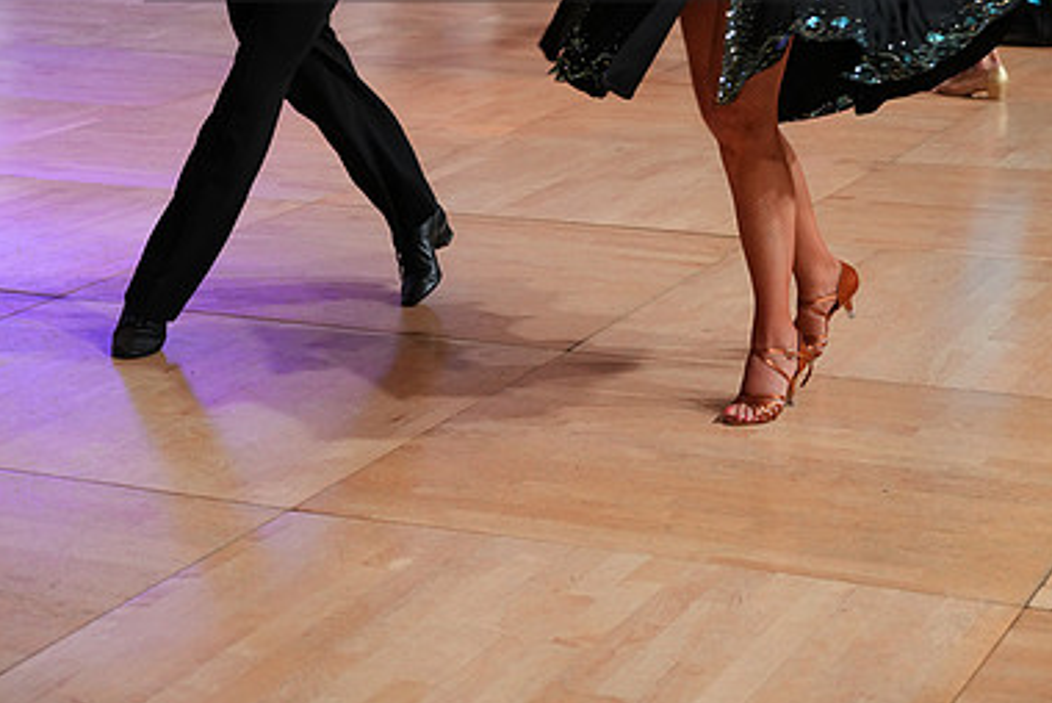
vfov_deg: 14.8
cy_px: -89
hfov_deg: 22.6
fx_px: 2632
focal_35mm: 90
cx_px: 527
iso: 2000
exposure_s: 1/200
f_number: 4
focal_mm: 59
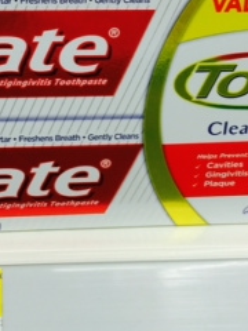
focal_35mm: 80
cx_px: 80
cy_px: -8
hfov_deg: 18.4
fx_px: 764
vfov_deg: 23.3
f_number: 2.2
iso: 80
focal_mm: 4.12
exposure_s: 1/30
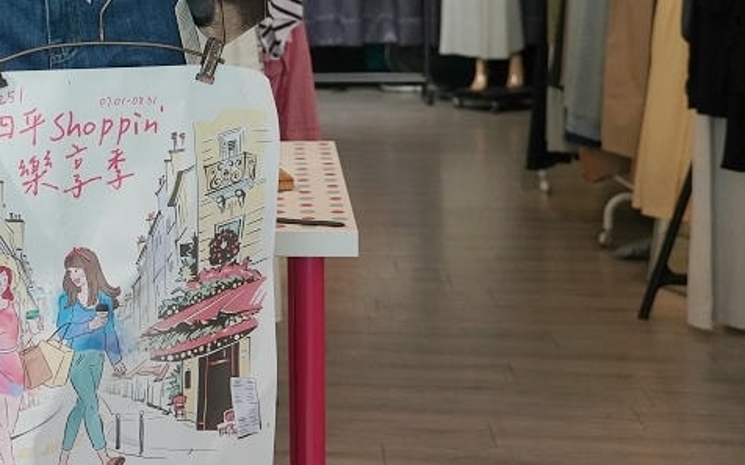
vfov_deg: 17.7
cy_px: 9
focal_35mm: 72
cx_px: -124
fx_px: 1461
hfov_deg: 25.9
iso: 1000
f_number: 4
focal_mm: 28
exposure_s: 1/160
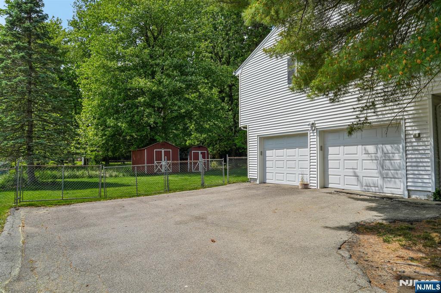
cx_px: 220
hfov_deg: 73.8
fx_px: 294
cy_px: 146
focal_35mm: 24
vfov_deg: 53.1
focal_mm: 24
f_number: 8
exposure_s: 1/320
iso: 125
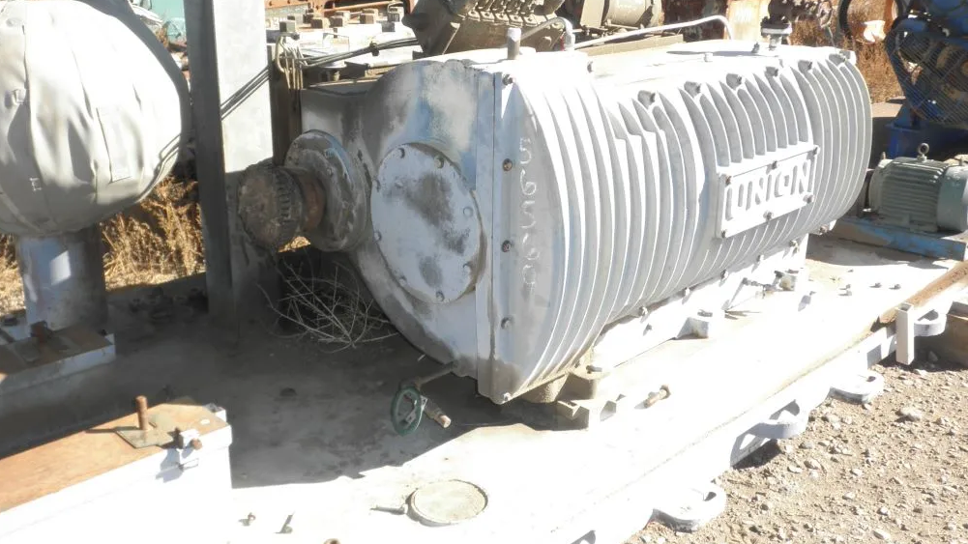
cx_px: 488
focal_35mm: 39
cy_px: 237
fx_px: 1001
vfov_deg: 30.4
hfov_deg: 51.6
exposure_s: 1/320
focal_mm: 6.1
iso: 64
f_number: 3.2
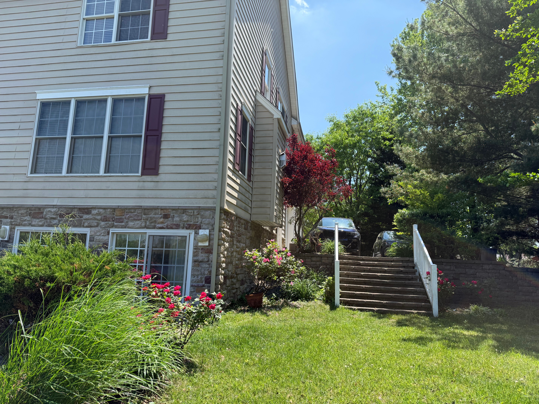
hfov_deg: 71.6
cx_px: 270
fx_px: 374
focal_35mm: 24
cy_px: 202
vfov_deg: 56.8
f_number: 1.78
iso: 100
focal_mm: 6.76
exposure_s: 1/2169
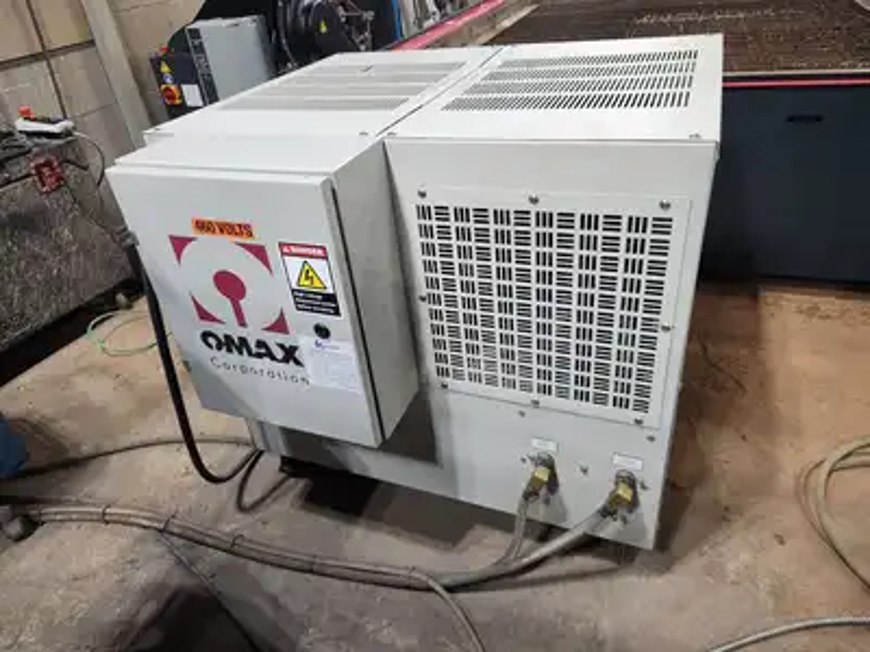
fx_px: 578
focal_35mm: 23
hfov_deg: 73.9
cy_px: 326
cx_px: 435
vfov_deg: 58.9
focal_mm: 5.4
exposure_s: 1/120
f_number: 1.8
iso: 400
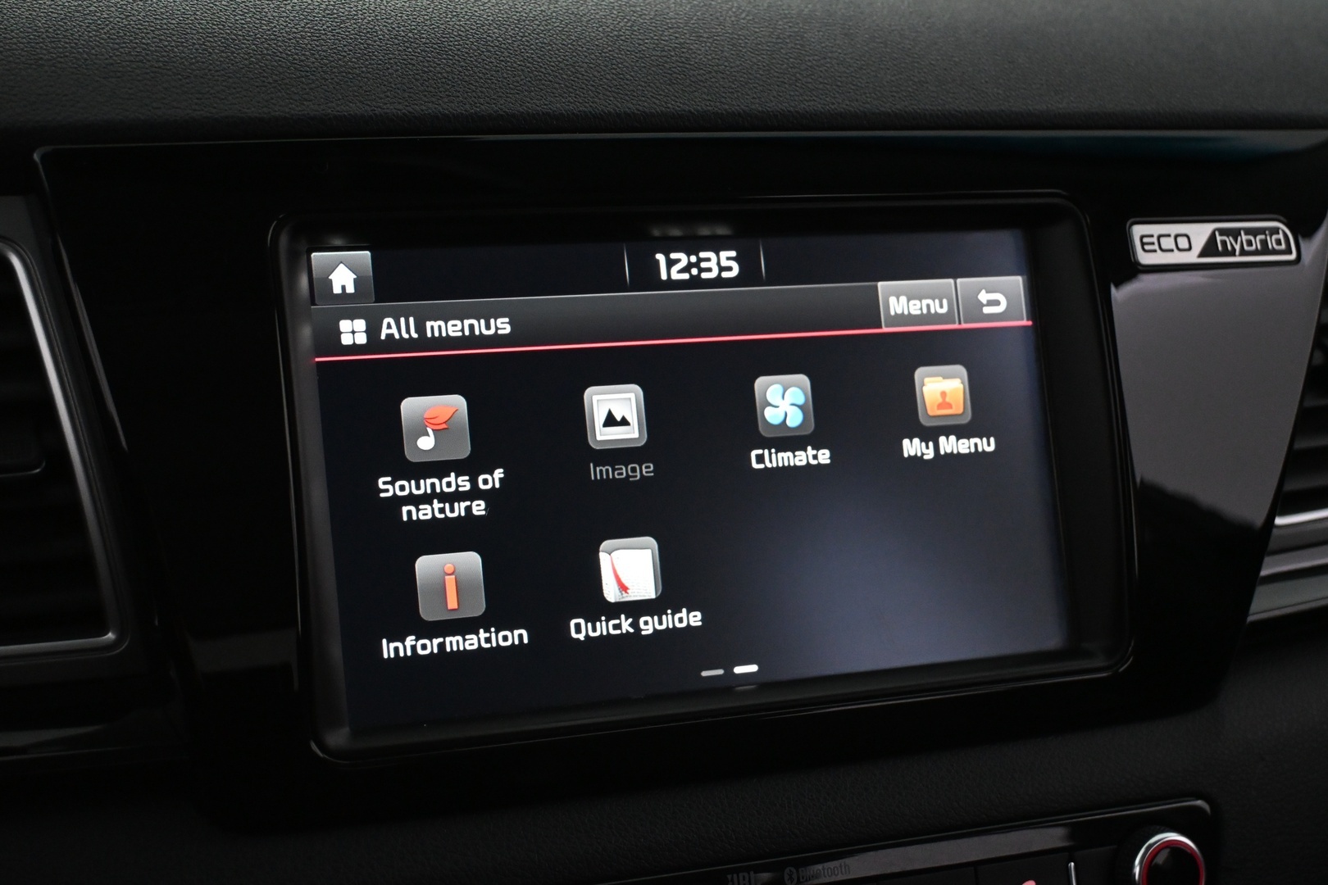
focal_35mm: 60
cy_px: 442
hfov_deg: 33.4
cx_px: 664
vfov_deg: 22.6
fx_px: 2213
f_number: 5.6
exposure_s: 1/60
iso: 3600
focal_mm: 40
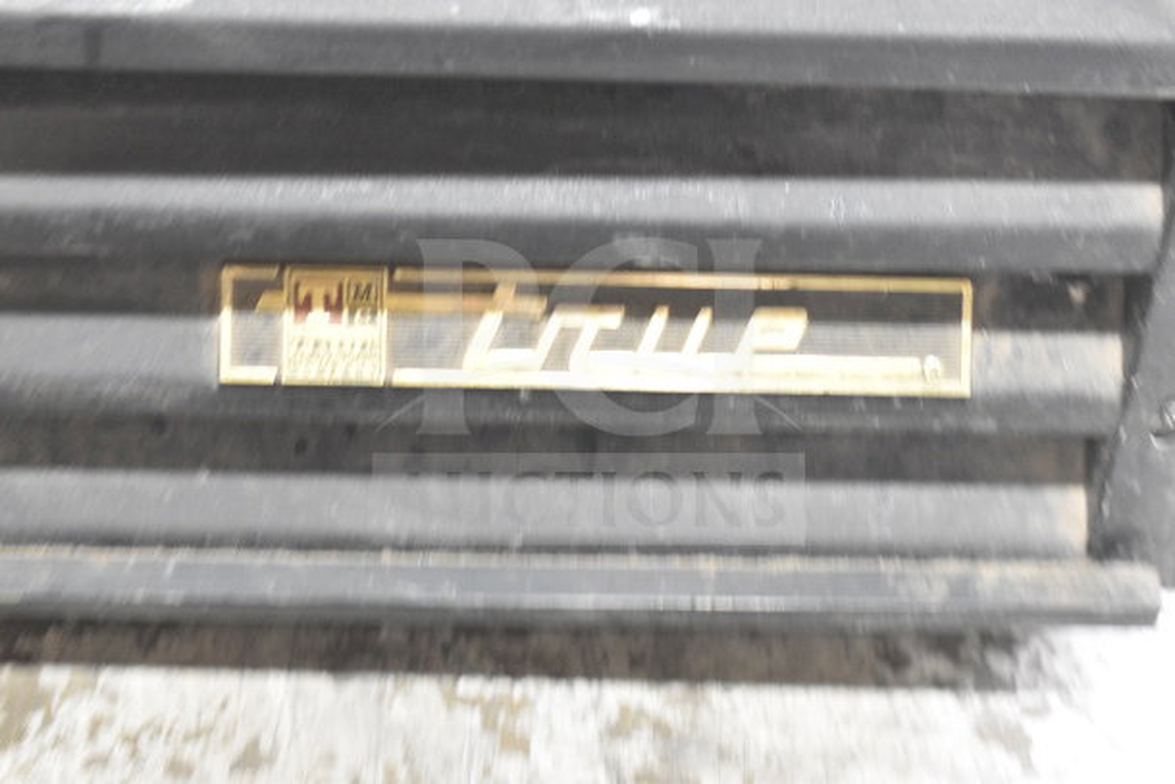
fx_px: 2546
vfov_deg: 17.5
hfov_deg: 26.0
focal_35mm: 78
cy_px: 392
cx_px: 588
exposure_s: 1/80
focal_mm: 52
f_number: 5.6
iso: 5000
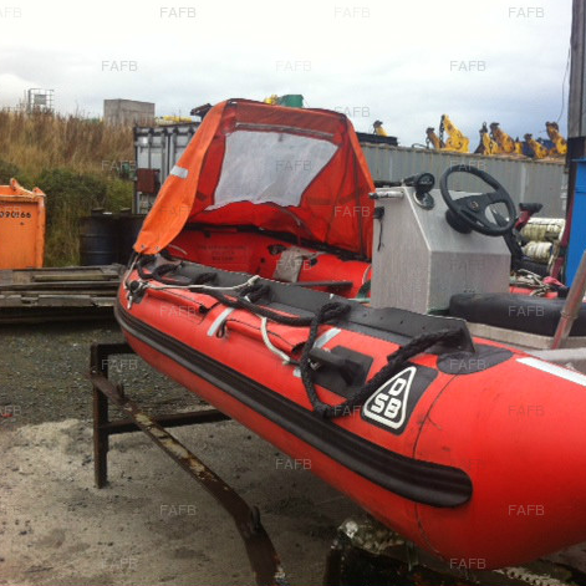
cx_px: 371
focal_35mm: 42
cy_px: 291
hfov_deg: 39.7
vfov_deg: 40.0
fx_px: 804
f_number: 2.8
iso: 80
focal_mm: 3.85
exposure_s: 1/169
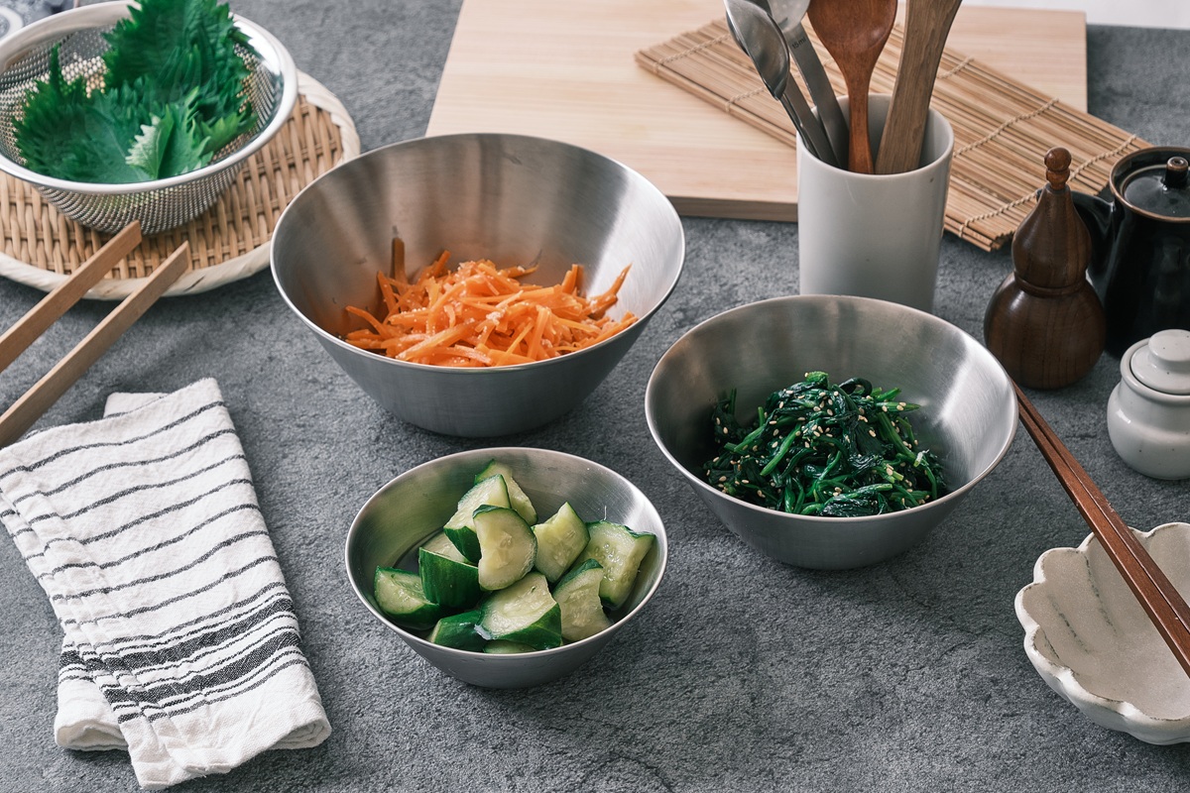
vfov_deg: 14.4
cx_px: 595
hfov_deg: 21.5
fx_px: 3140
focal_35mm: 95
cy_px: 396
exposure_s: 1/125
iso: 200
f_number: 8
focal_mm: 63
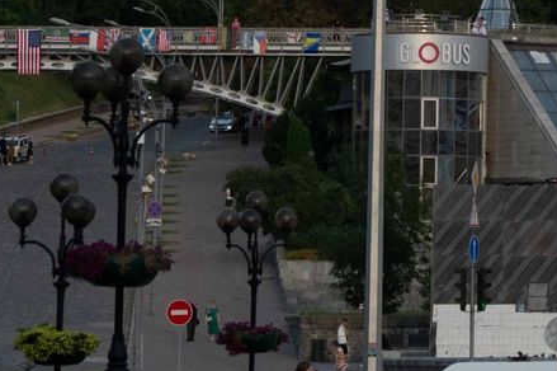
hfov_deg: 7.4
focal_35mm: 268
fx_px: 4143
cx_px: 1150
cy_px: -257
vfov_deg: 5.1
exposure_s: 1/2000
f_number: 7.1
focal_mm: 59
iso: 1250
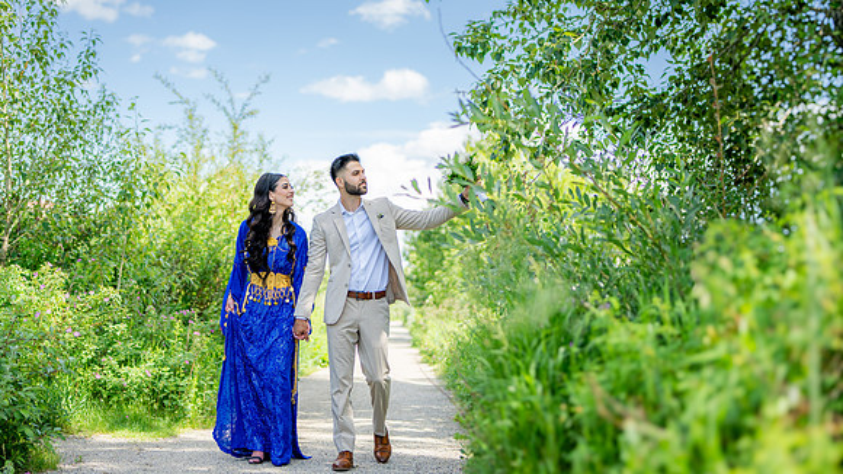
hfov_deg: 45.9
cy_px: 247
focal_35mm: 44
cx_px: 334
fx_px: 989
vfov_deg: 26.9
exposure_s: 1/3200
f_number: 1.2
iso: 125
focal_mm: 35
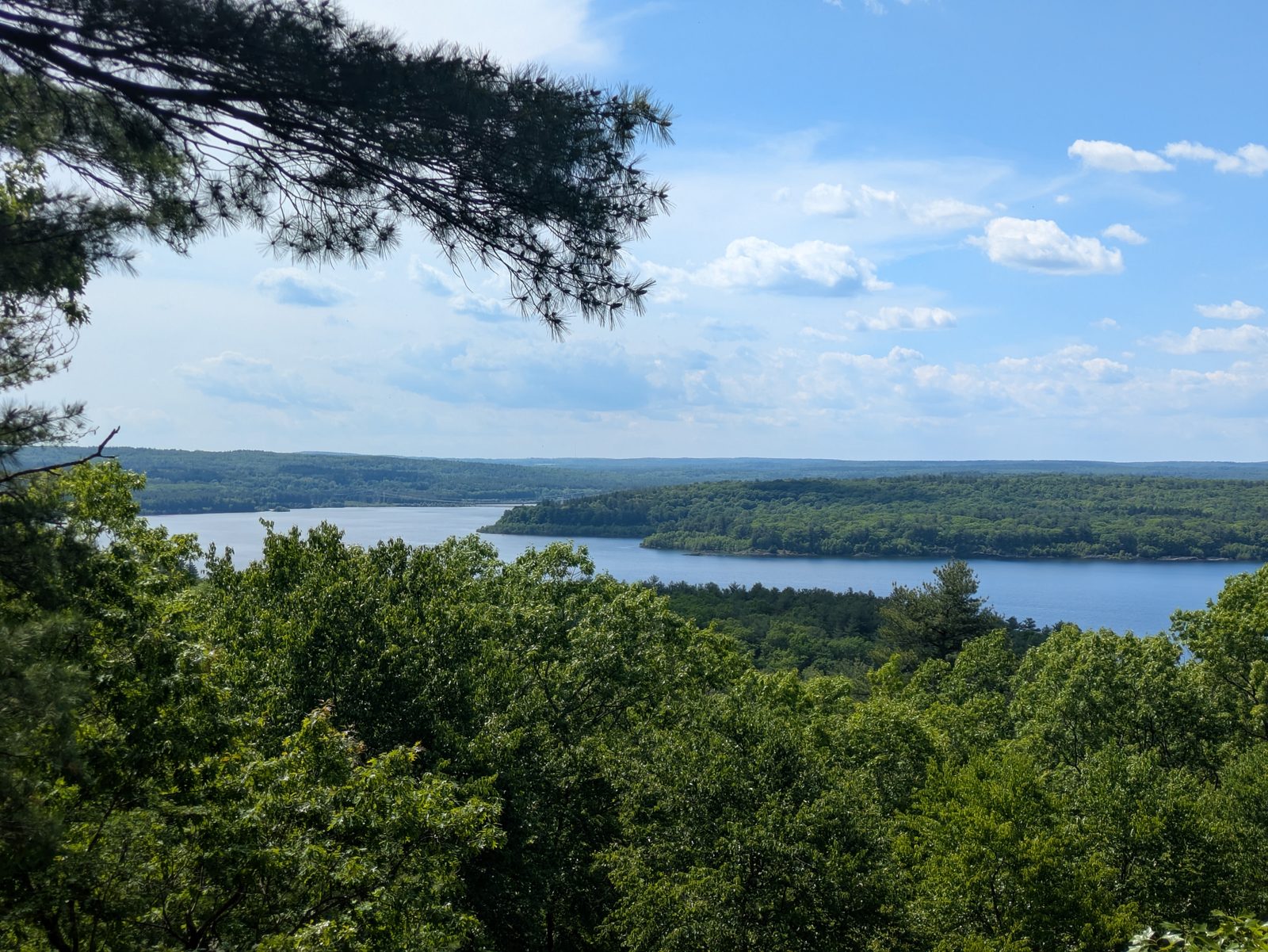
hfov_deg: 37.5
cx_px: 634
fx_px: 1869
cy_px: 476
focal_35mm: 51
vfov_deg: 28.6
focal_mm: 5.43
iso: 51
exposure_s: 1/2427
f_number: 1.89
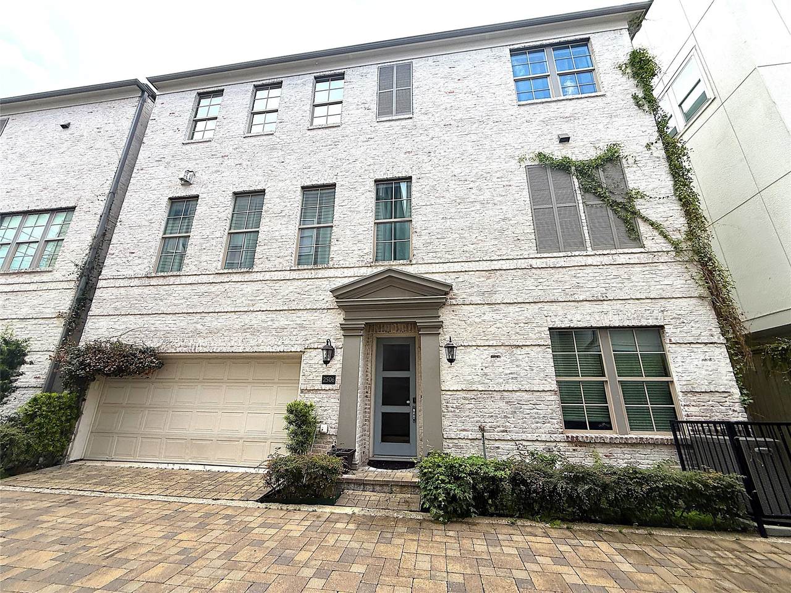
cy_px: 296
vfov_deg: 85.7
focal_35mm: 14
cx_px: 396
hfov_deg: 102.1
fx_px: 320
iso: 50
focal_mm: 2.22
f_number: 2.2
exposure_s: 1/619
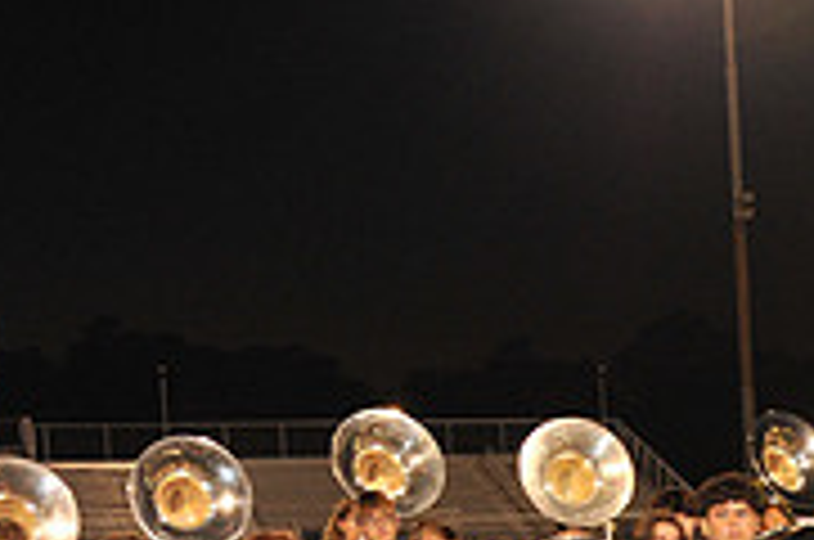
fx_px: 2754
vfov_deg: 10.9
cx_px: 1201
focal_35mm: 122
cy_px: 752
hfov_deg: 15.6
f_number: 6.3
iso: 1600
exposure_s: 1/60
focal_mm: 38
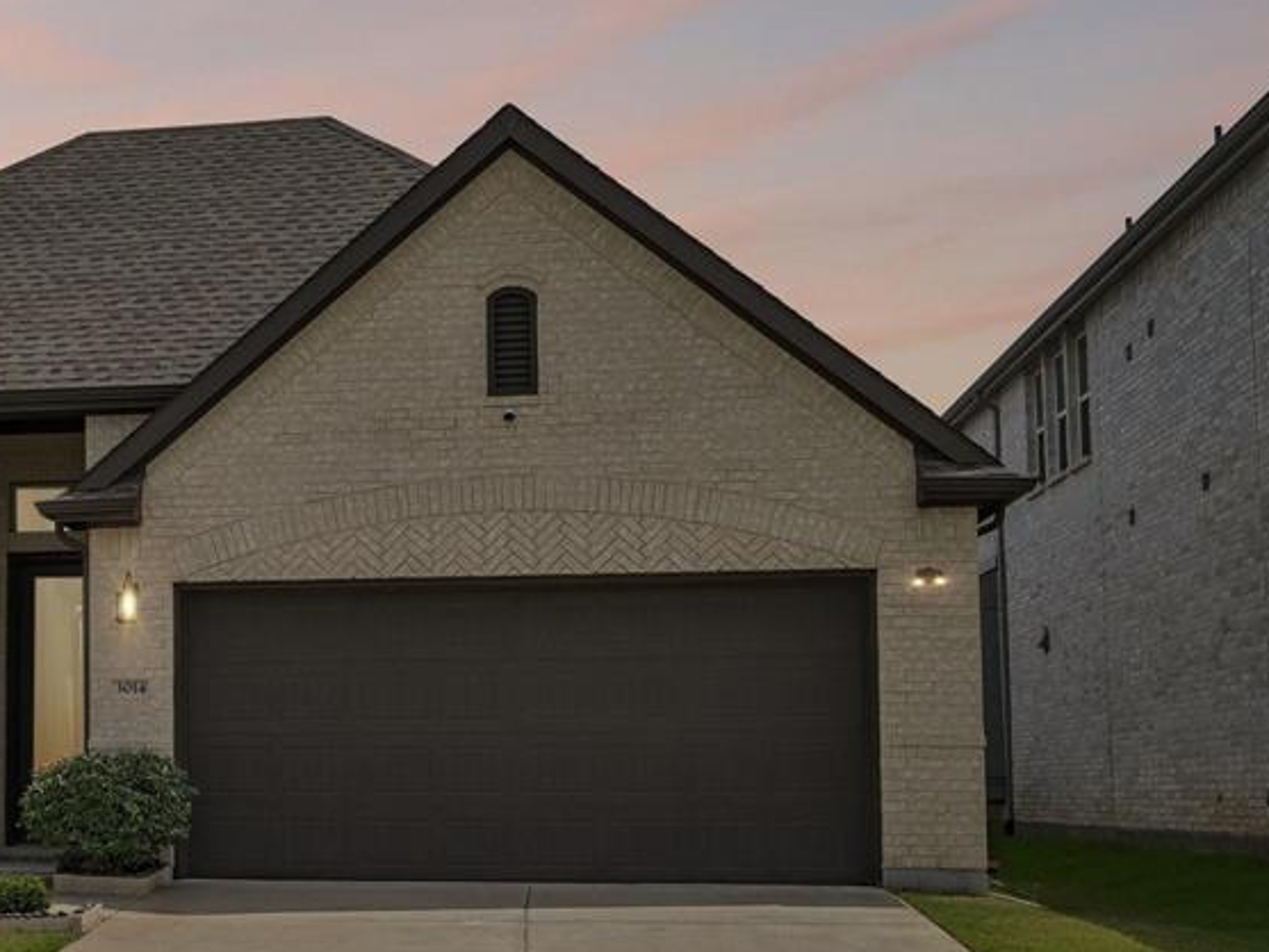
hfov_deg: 34.4
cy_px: 624
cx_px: 155
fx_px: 1943
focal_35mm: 53
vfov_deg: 27.4
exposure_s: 1/1250
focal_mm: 30
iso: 400
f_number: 8
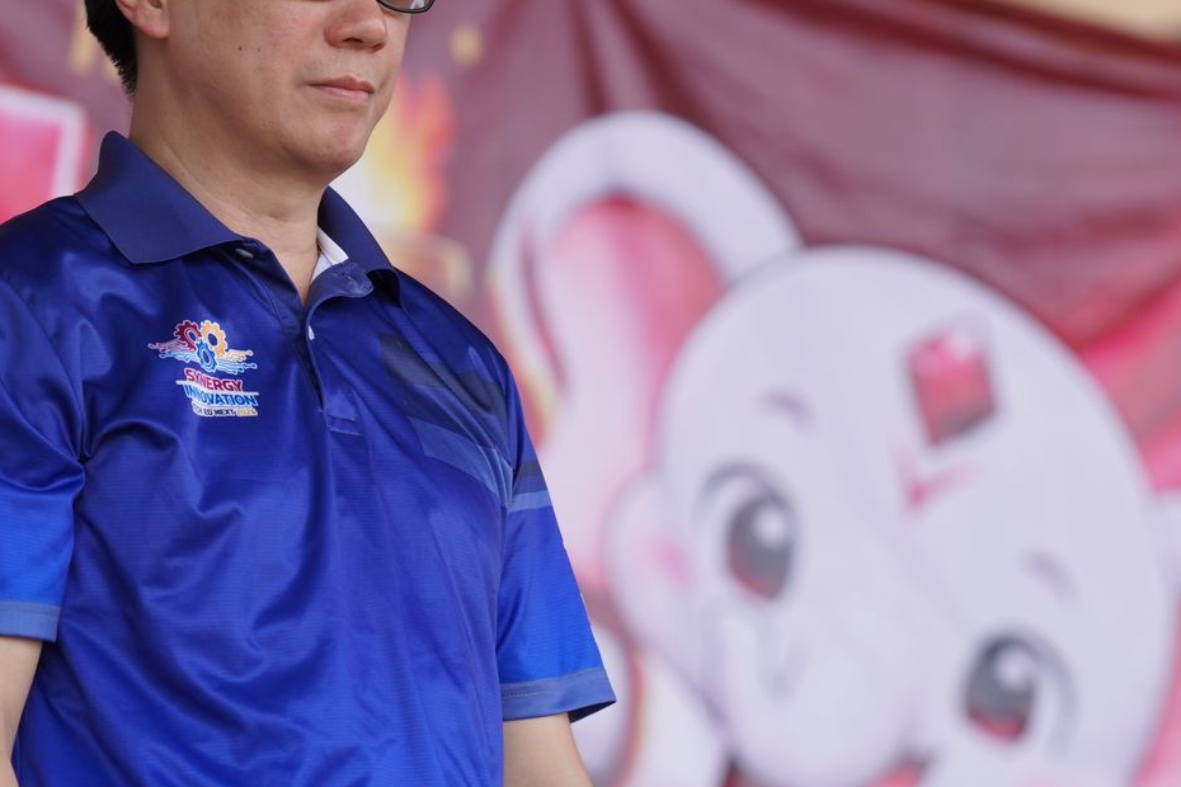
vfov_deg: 4.2
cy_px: 569
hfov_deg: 6.3
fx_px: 10661
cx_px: 690
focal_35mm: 325
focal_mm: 144
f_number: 2.8
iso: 500
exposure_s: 1/1600
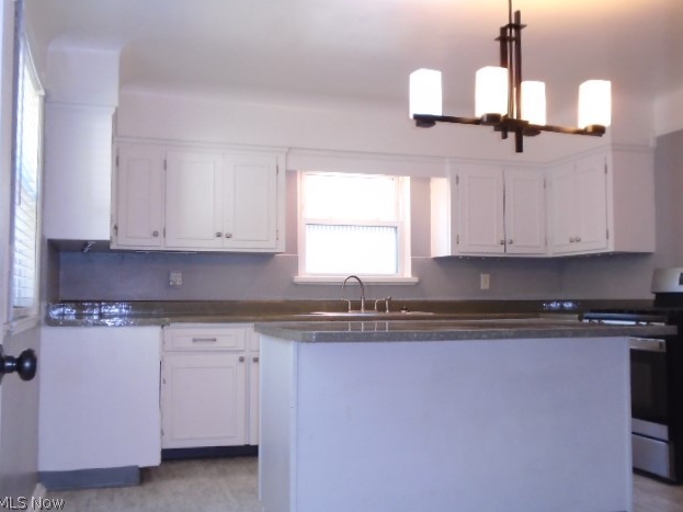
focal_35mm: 37
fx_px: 730
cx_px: 343
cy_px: 251
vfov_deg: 38.7
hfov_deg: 50.1
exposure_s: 1/40
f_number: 3.8
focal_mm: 6.4
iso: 400
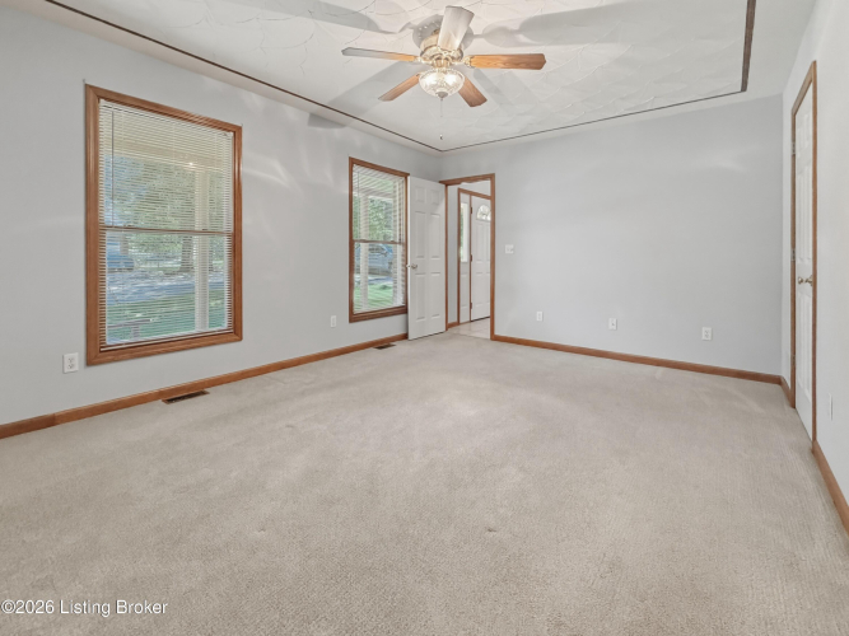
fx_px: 343
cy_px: 318
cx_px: 424
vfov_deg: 85.7
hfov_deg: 102.1
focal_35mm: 14
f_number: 2.2
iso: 320
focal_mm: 2.2
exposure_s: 1/60
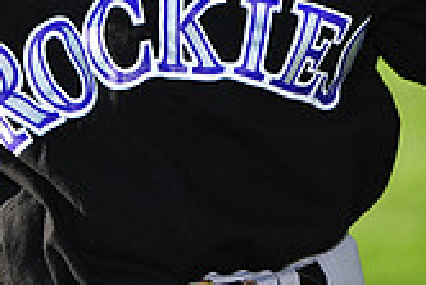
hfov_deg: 4.5
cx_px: 177
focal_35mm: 454
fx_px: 5377
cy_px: -205
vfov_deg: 3.0
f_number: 4.5
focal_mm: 130
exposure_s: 1/800
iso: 200
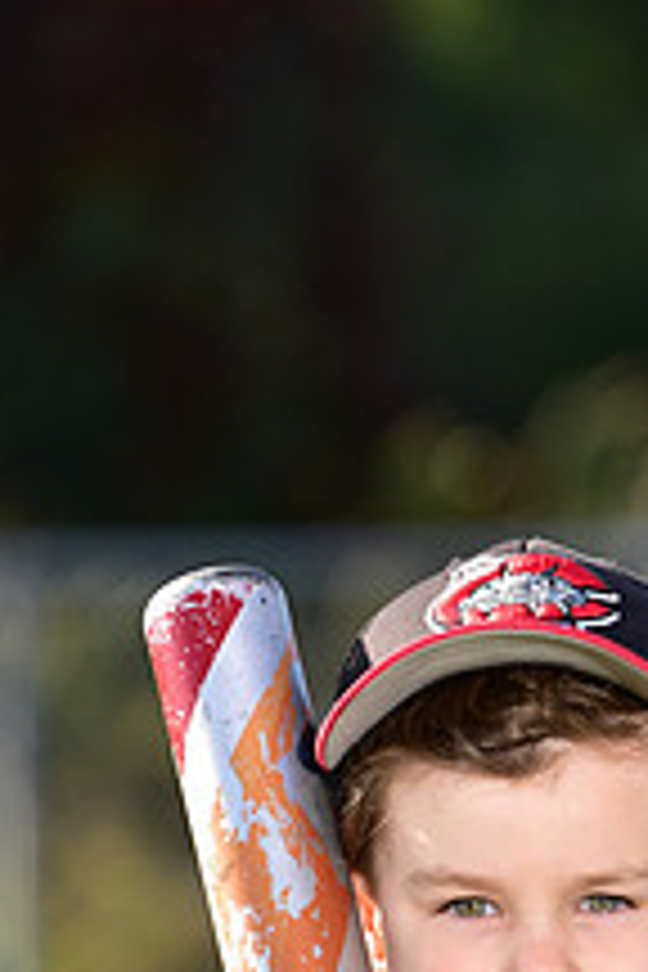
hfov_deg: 2.6
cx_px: 551
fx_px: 14498
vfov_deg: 3.8
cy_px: 1264
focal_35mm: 537
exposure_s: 1/250
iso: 80
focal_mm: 200
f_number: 5
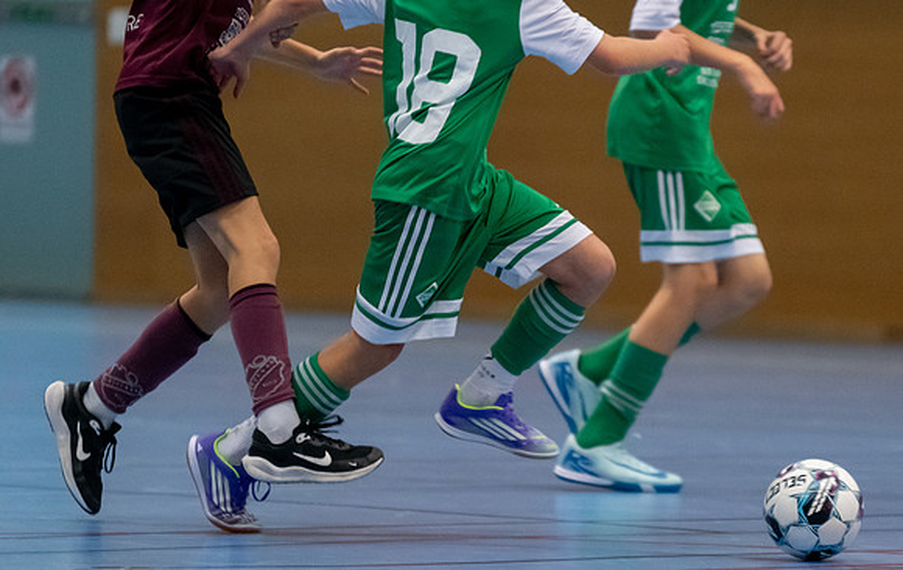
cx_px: 627
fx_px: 10452
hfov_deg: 4.9
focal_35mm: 424
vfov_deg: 3.1
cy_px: 292
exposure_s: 1/500
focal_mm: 200
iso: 3200
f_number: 3.2
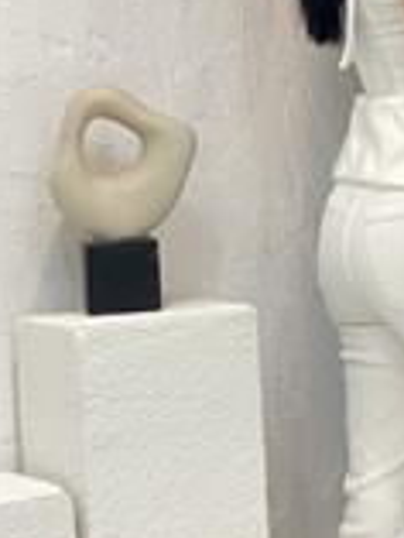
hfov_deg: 10.6
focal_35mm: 137
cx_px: 514
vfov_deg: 14.4
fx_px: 2129
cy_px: 248
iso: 125
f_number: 2
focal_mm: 6
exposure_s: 1/122
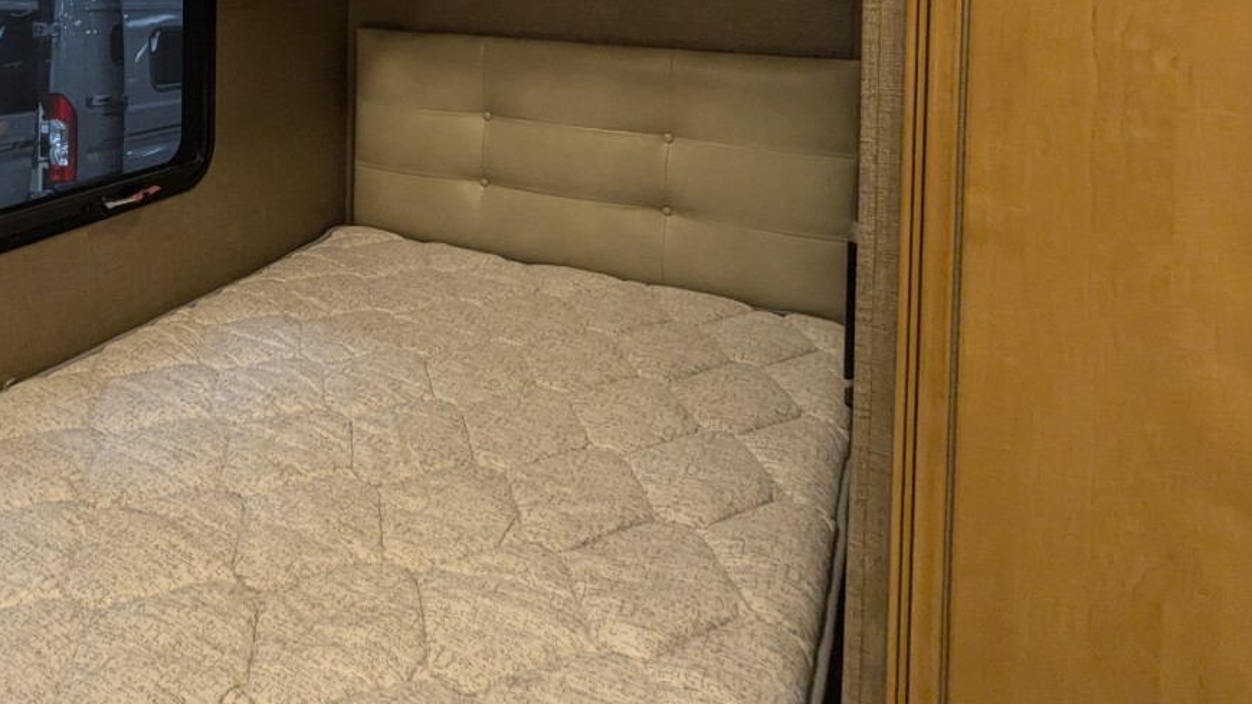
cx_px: 287
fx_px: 929
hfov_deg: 63.2
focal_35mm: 28
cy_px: -26
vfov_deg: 36.5
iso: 285
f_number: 2.2
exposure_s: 1/81.6
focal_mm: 2.35
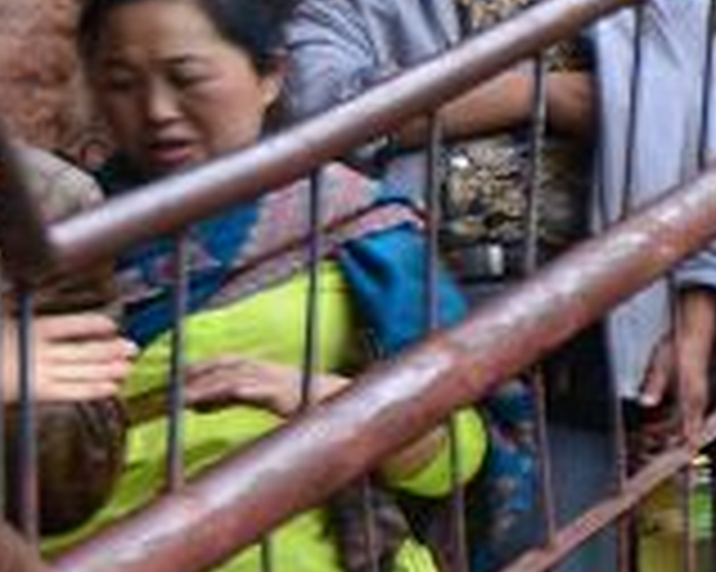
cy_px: 365
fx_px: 4807
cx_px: 2670
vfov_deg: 6.8
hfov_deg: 6.9
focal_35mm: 227
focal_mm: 32
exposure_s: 1/400
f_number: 6.3
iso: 640
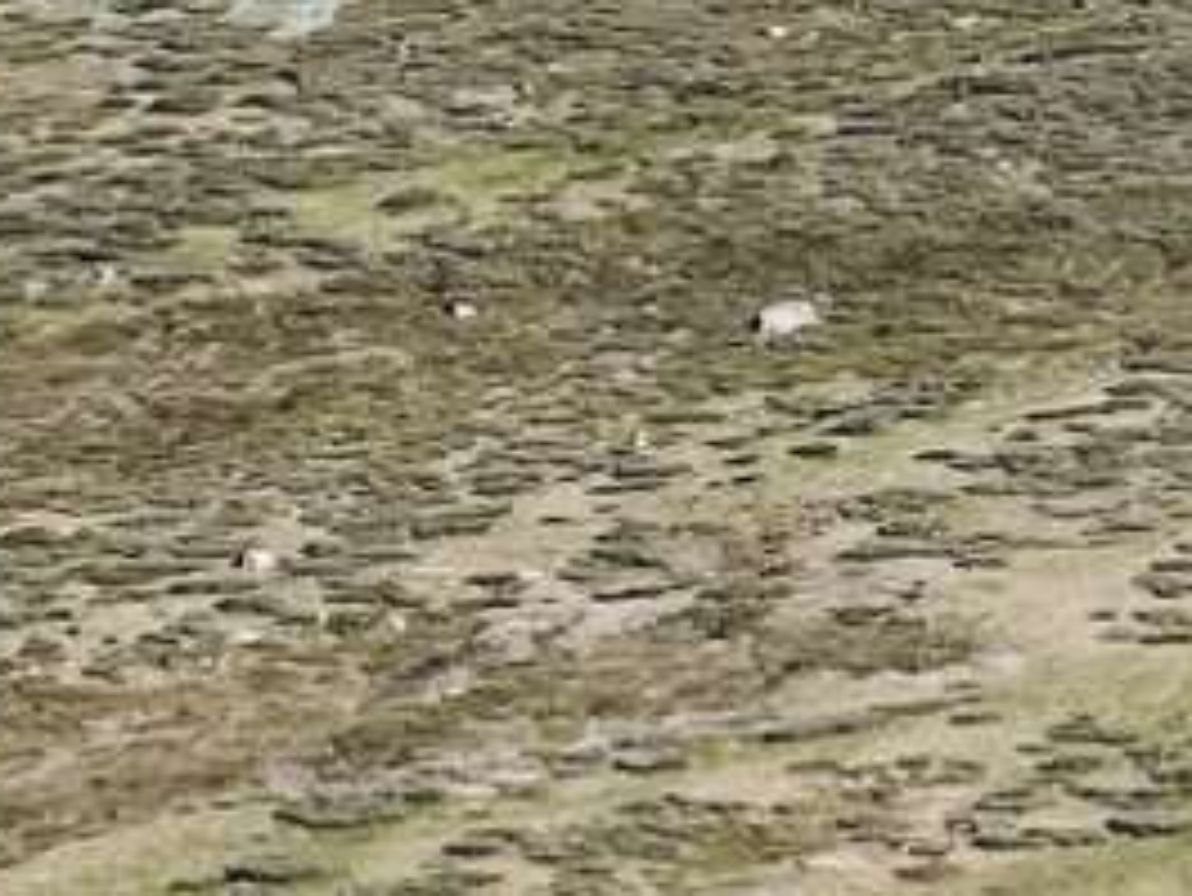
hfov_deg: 9.9
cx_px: 1484
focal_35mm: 196
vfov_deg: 7.6
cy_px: 491
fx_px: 6752
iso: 32
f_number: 1.6
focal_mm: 4.2
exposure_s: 1/2618
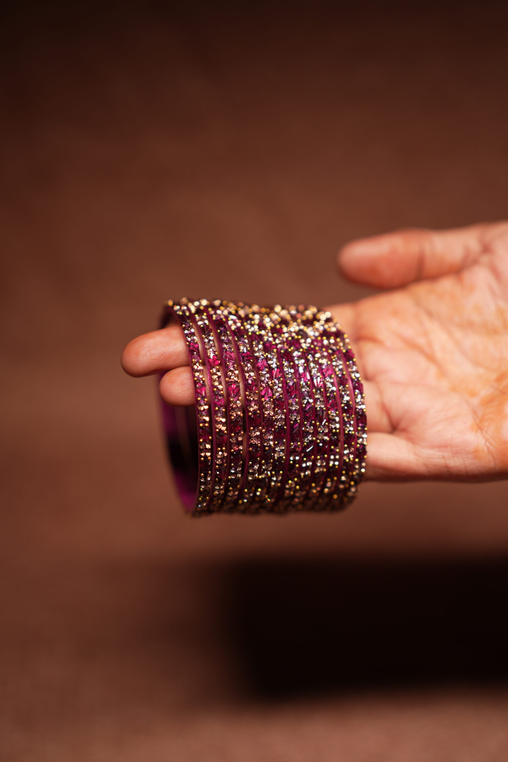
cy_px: 381
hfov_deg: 37.9
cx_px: 254
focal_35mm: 35
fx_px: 741
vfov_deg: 54.4
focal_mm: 35
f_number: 2
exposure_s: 1/125
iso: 125
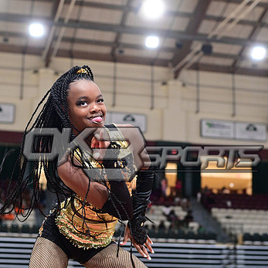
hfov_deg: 24.3
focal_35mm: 71
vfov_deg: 24.3
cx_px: 138
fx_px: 622
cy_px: 148
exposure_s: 1/1000
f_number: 3.2
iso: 6400
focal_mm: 50
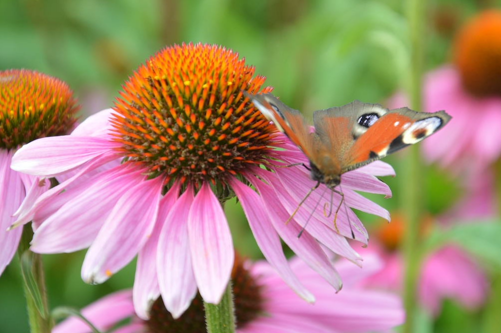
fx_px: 2622
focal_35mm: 189
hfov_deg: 10.9
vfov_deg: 7.3
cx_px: 292
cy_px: 147
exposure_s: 1/400
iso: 400
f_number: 5.6
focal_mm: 105
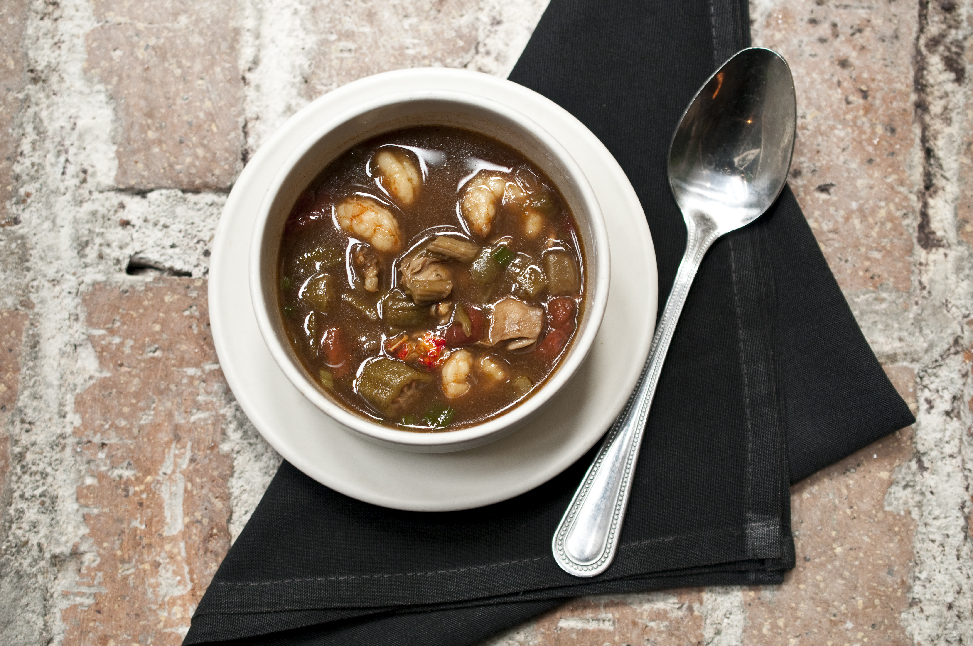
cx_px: 486
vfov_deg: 22.6
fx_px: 1620
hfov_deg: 33.4
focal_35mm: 60
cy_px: 323
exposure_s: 1/60
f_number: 3.5
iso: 500
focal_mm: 40
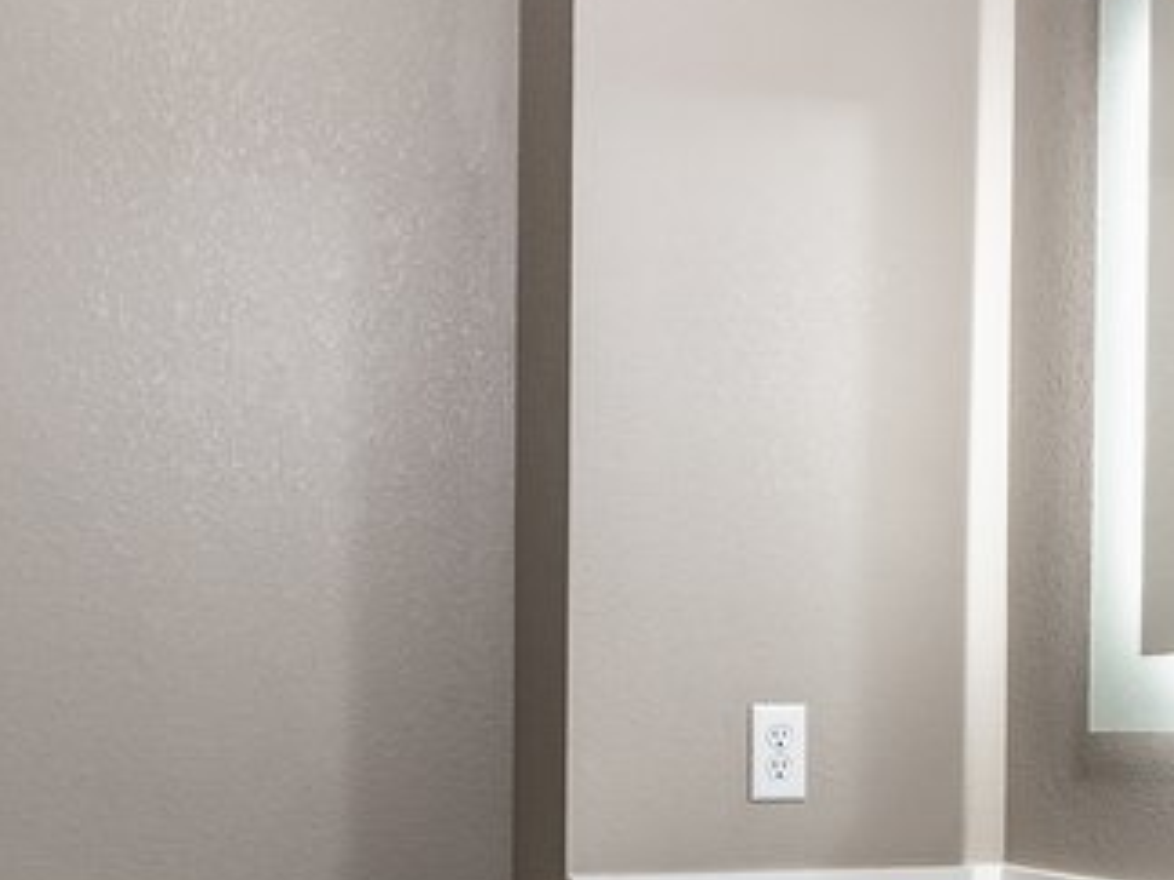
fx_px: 1289
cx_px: 659
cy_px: 679
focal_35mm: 38
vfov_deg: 36.7
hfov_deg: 48.9
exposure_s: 1/20
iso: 250
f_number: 10
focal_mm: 16
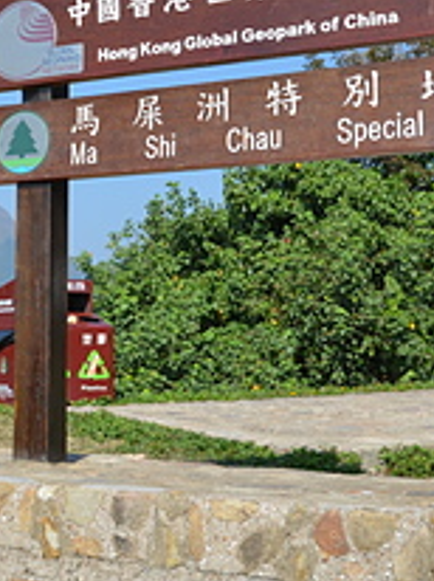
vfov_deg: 25.2
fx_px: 1290
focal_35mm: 77
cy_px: 168
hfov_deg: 18.6
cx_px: -8
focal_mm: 22
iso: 100
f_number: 8
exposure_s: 1/250
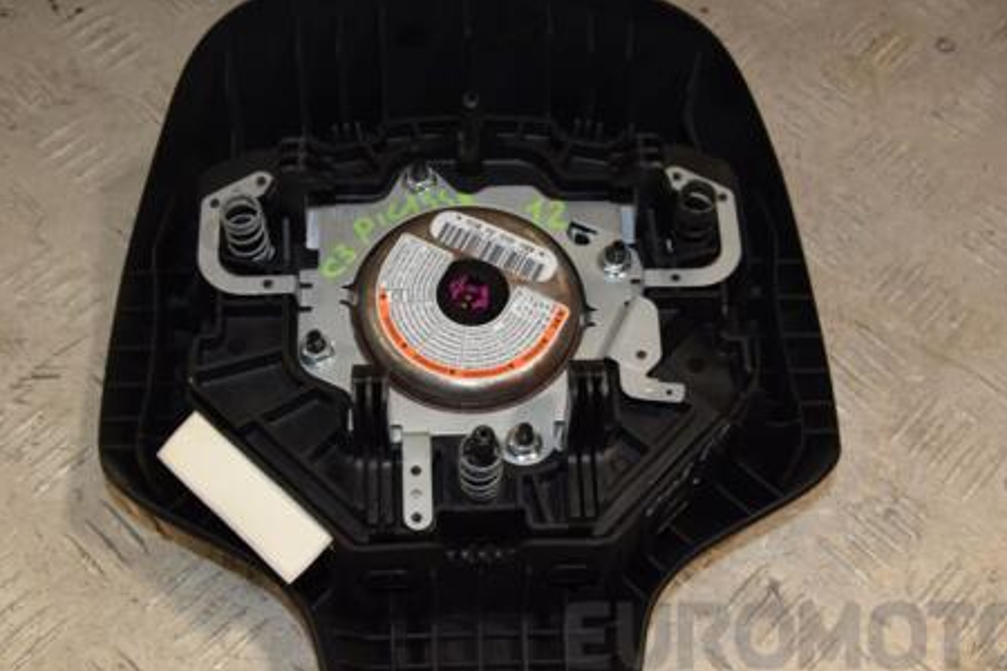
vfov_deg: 26.0
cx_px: 524
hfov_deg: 38.2
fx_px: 1454
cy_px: 338
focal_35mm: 52
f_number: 9
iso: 800
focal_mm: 26
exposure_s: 1/200
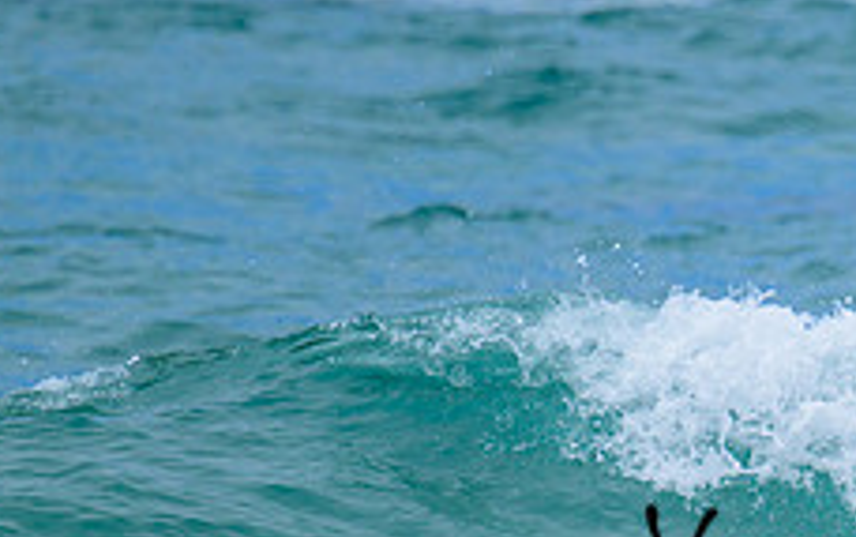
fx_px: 43271
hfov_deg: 1.1
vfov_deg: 0.7
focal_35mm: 1853
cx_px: 1334
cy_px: 405
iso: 360
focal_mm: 560
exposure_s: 1/2000
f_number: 8
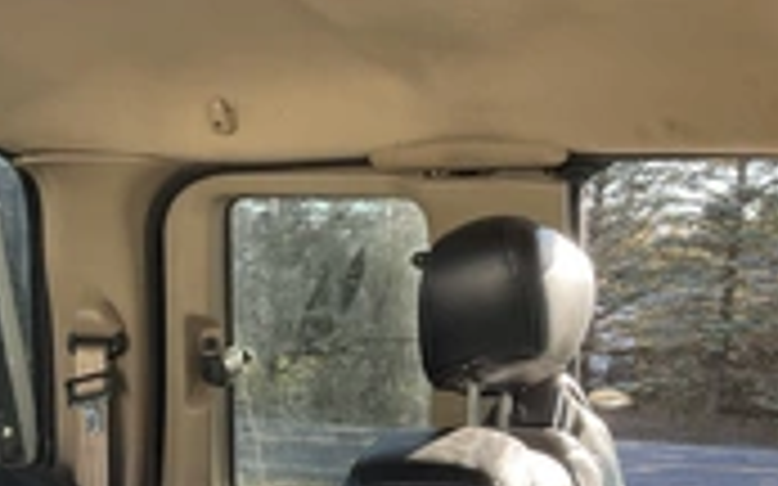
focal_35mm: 71
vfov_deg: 17.4
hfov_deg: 28.5
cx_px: 184
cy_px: 598
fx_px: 1505
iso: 20
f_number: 1.8
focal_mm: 3
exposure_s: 1/183
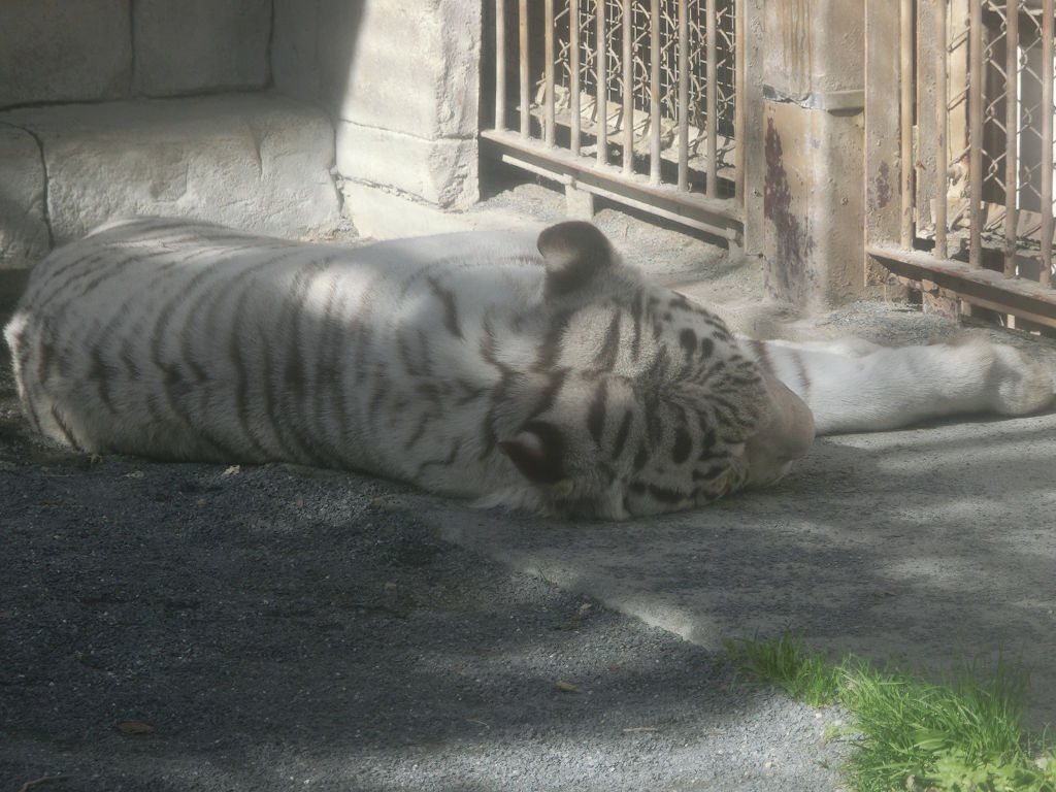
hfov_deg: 12.5
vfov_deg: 9.4
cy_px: 396
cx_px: 528
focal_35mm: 158
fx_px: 4820
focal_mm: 27.9
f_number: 5.3
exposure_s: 1/160
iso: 80
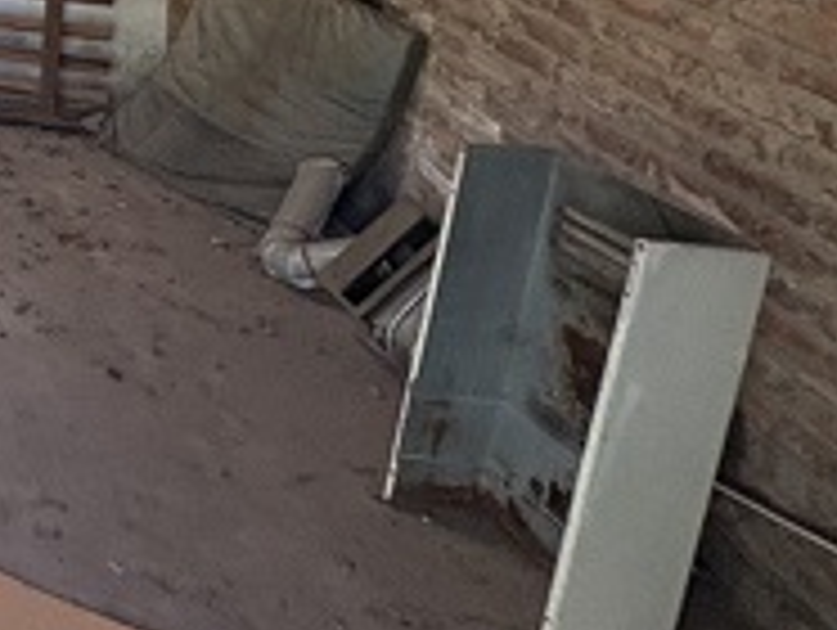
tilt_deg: -9.5
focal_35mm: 50
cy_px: -184
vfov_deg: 25.3
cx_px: -598
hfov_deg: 23.6
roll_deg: -2.8
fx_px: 1211
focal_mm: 2.22
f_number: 2.2
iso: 250
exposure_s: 1/81
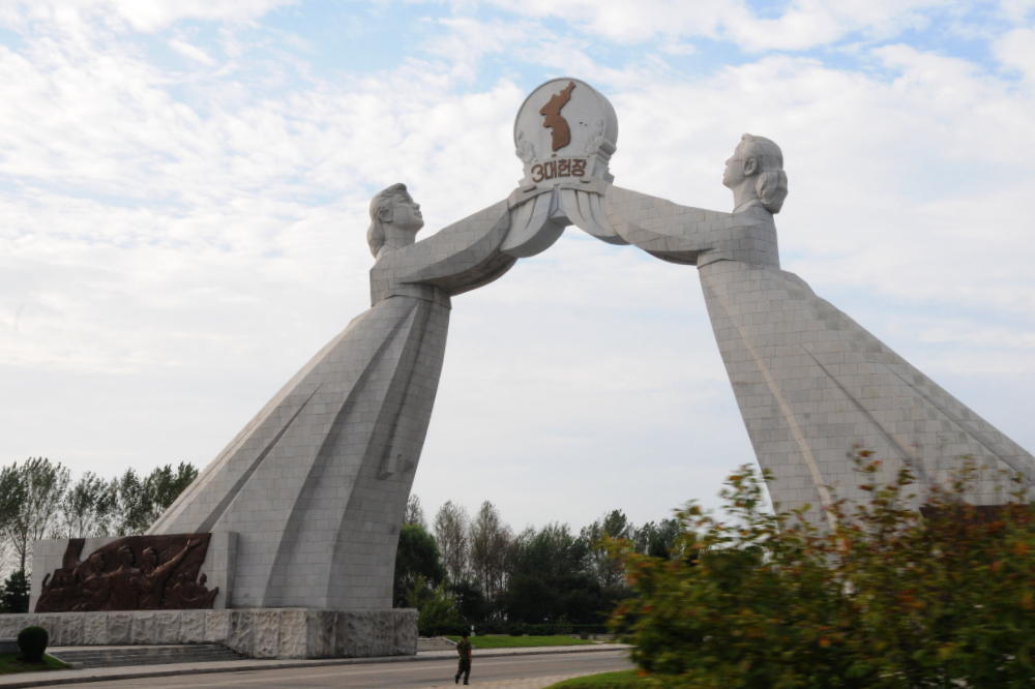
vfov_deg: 28.9
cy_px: 344
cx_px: 518
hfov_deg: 42.3
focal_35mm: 46
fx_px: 1336
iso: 640
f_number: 25
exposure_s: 1/80
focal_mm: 31
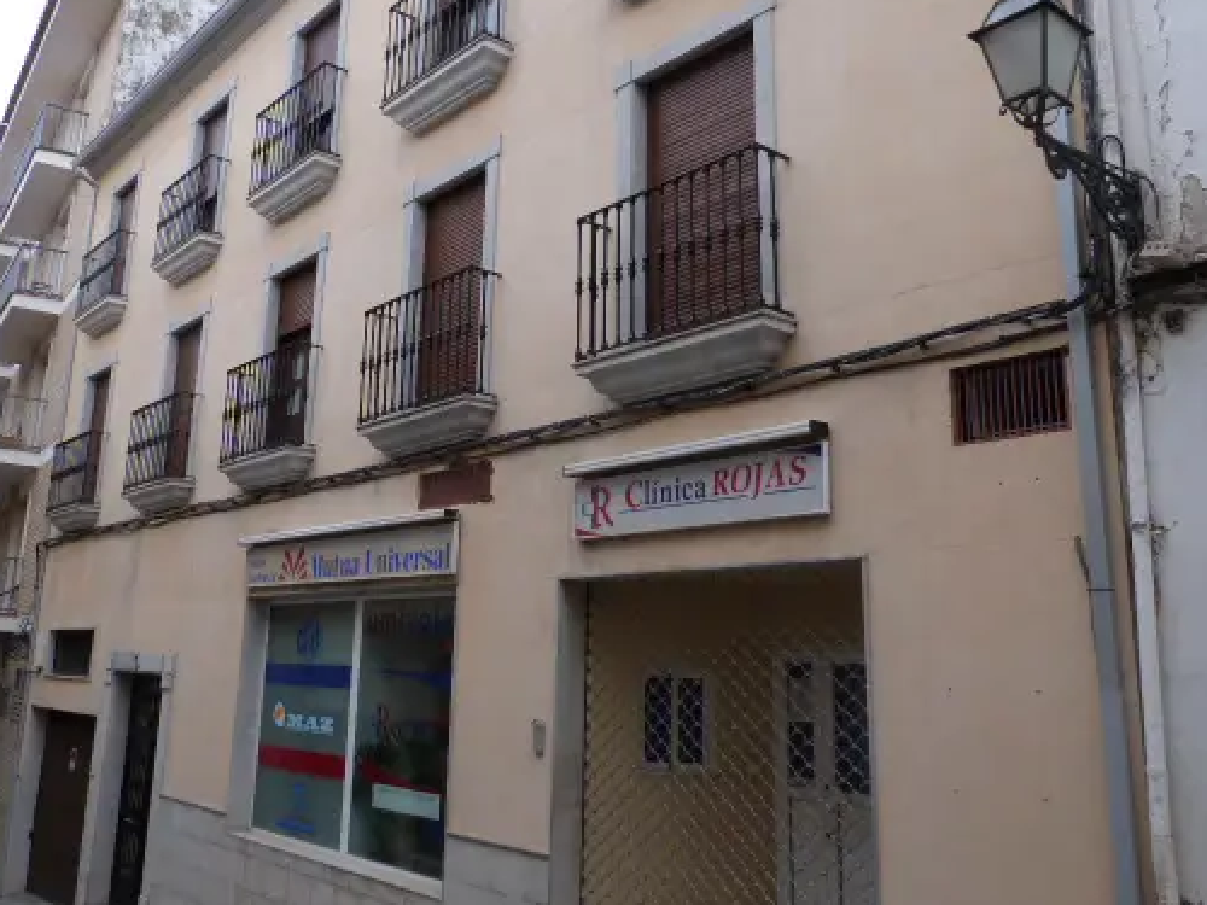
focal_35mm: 32
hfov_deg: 56.4
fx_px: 1116
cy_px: 360
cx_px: 488
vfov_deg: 43.9
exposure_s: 1/250
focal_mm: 4.5
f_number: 3.6
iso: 200
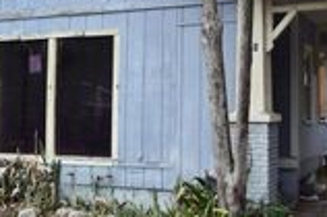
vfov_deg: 23.7
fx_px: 517
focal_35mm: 57
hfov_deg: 34.9
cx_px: 205
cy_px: 82
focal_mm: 6.7
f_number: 3.5
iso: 160
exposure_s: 1/160
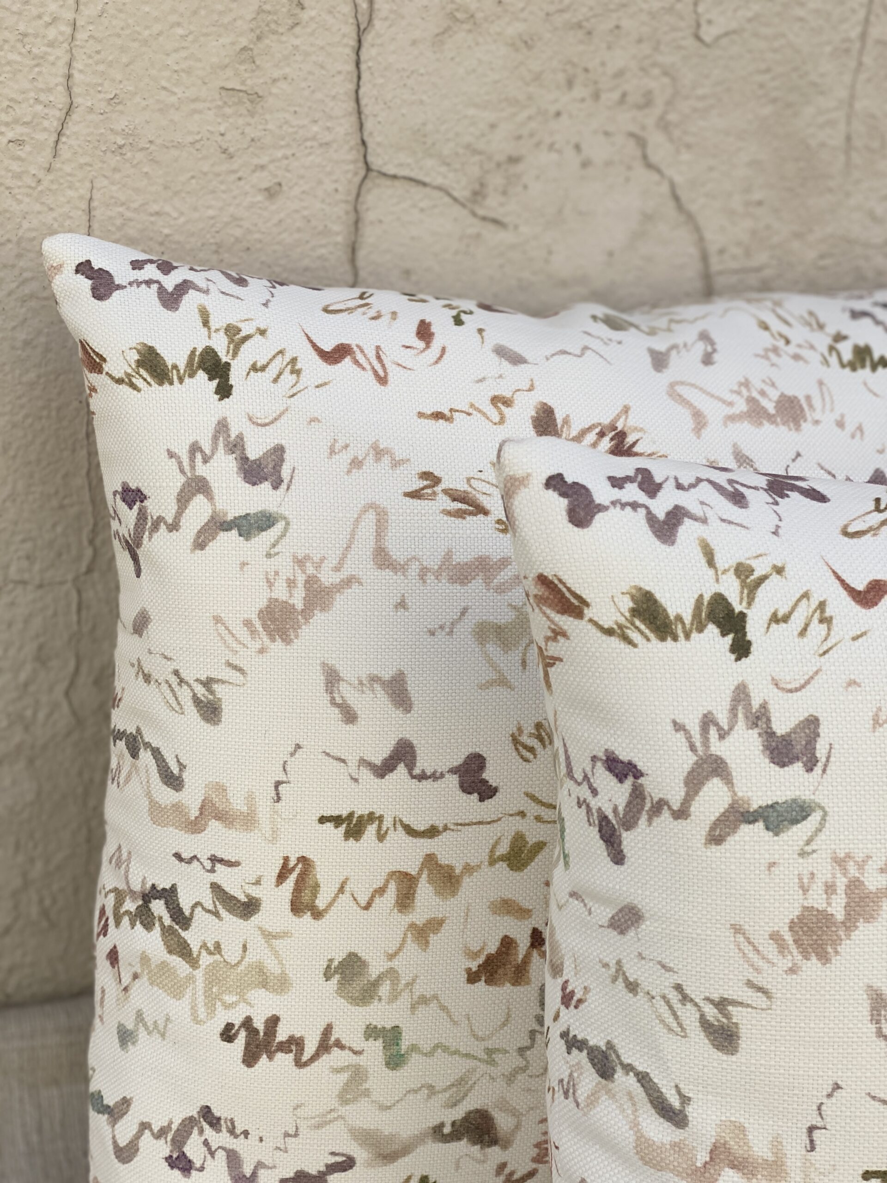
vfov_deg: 36.8
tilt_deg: -25.0
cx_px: 444
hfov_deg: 28.0
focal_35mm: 52
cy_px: 592
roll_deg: -6.8
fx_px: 1777
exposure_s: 1/578
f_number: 2
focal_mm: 6
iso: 20
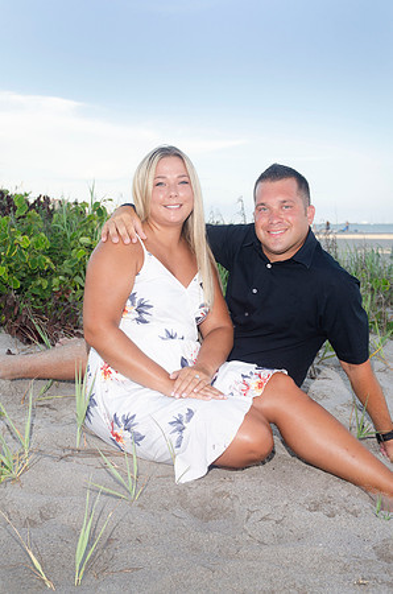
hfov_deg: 26.4
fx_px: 839
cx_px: 196
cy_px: 297
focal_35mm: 51
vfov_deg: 39.0
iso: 100
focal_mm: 34
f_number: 5.6
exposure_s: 1/250
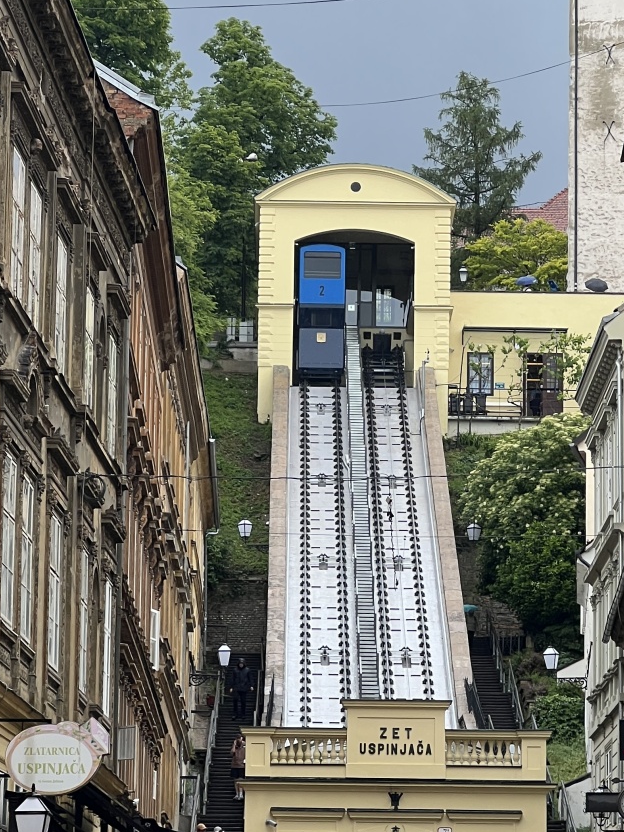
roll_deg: -0.1
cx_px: 432
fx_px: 3557
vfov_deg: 13.3
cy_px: 436
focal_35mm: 148
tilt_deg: +11.3
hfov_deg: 10.0
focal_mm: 9
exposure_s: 1/395
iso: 32
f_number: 2.8
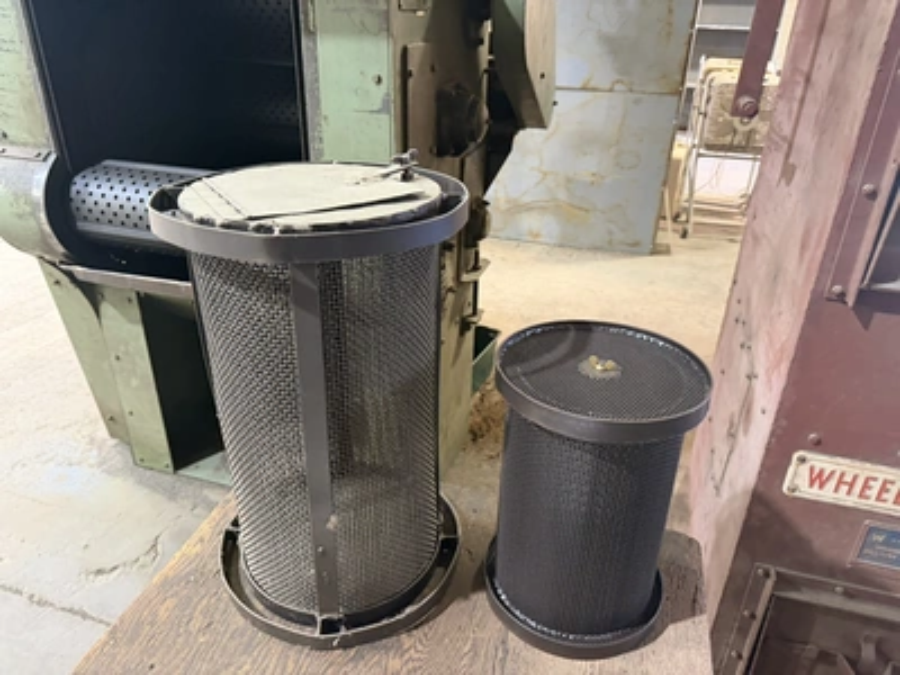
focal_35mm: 24
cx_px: 450
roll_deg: -3.1
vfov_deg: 56.8
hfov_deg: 71.6
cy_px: 338
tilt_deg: -22.9
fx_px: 624
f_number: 1.78
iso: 640
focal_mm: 6.76
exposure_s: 1/60
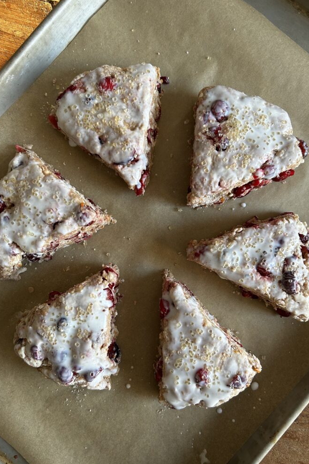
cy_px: 238
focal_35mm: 28
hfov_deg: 46.4
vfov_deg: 65.5
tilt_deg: -86.4
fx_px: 361
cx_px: 154
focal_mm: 5.7
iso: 125
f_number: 1.5
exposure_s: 1/90
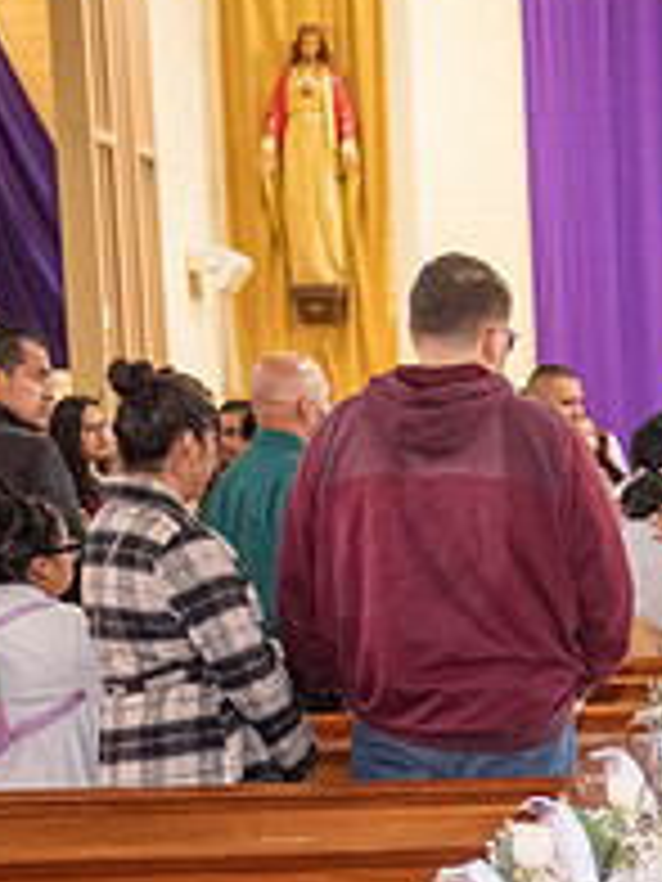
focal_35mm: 148
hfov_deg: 9.8
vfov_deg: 13.2
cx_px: 955
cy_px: 839
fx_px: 3774
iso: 2000
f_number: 2.8
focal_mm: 52
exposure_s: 1/160
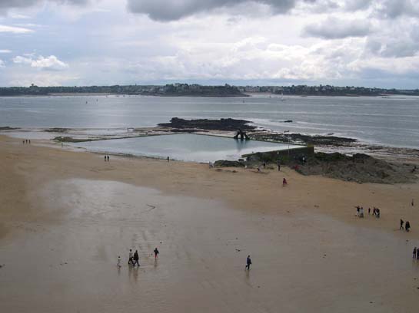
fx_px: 460
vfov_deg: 37.7
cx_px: 210
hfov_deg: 49.0
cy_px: 156
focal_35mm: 38
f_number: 7.6
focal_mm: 8
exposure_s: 1/215
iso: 100
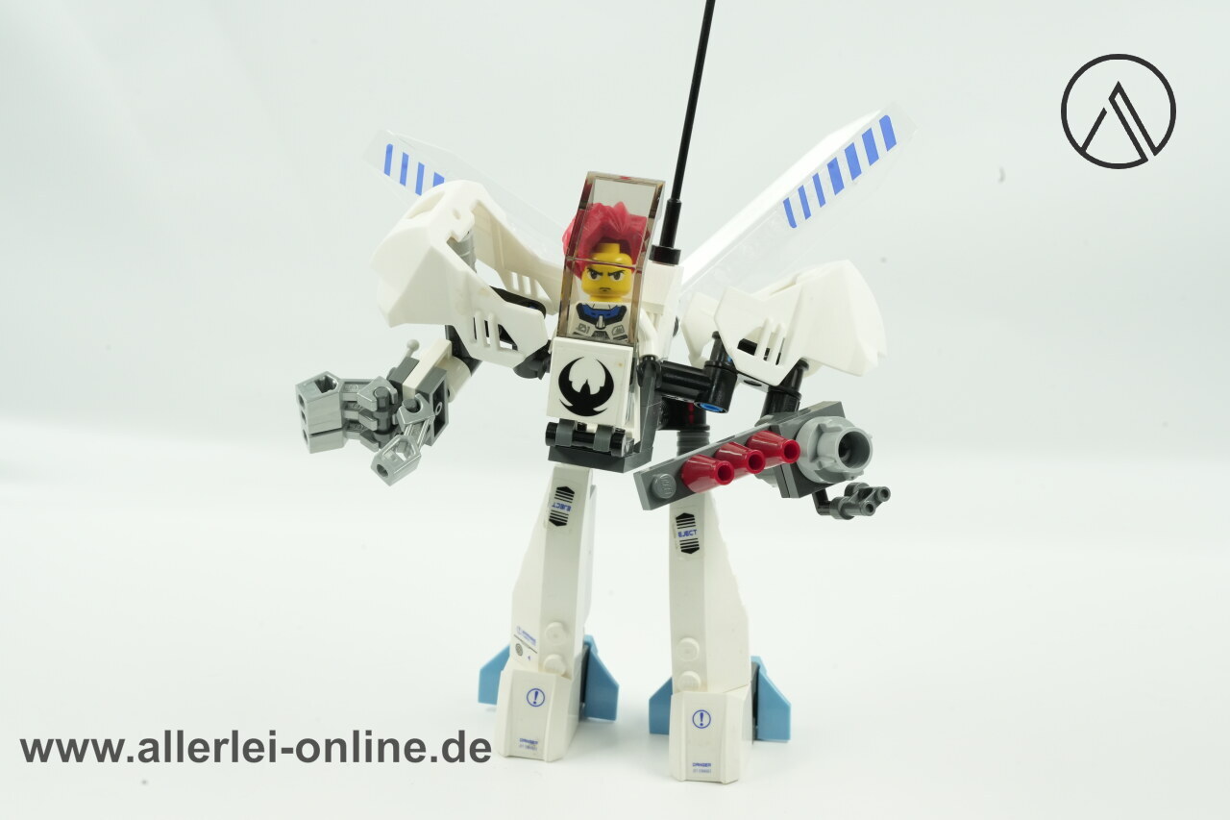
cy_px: 410
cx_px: 615
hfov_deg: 22.6
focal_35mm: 90
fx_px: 3074
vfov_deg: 15.2
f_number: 16
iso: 2500
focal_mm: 90
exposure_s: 1/40
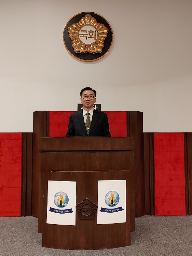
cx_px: 96
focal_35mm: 31
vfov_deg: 58.4
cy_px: 128
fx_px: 229
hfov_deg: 45.4
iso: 150
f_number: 1.8
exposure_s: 1/60
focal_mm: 4.36
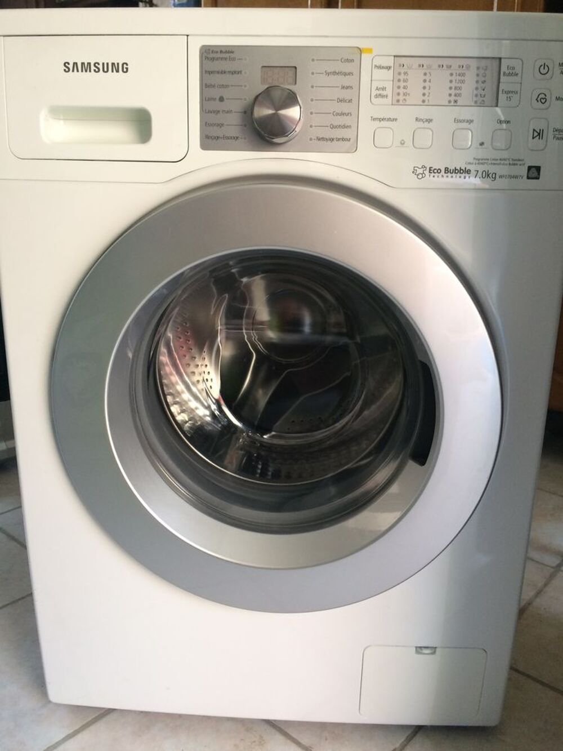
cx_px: 282
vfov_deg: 61.7
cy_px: 376
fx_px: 629
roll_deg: -0.1
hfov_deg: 48.2
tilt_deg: -17.3
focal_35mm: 29
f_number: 2.2
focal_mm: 4.15
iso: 64
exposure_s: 1/33
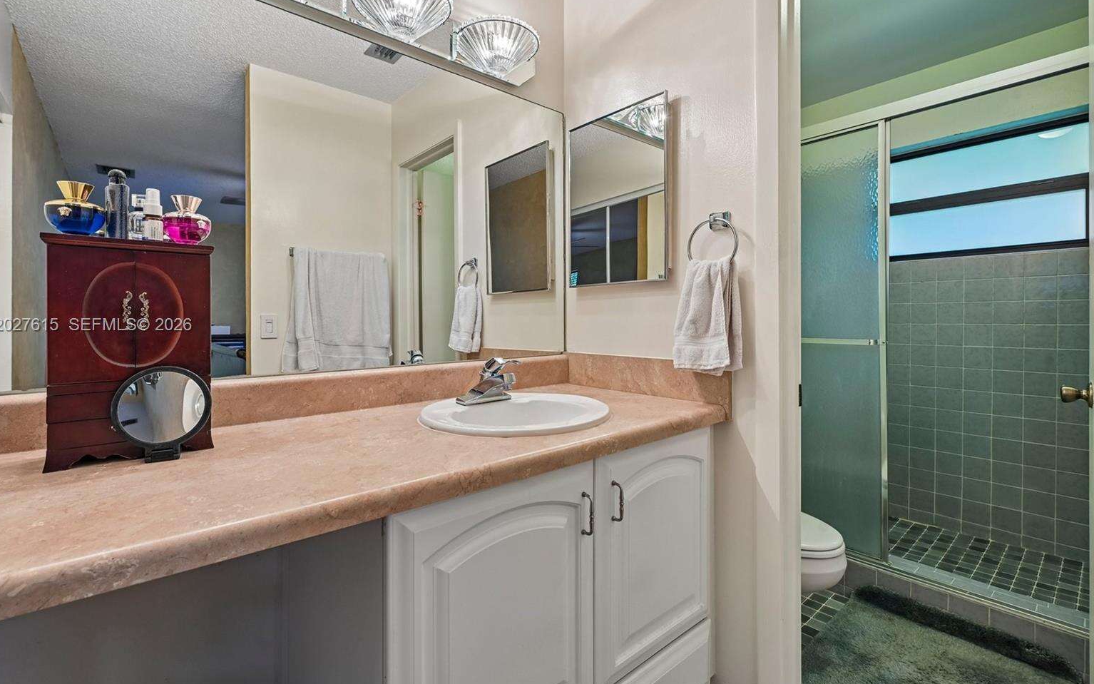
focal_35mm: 17
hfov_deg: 94.4
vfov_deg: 68.0
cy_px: 326
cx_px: 541
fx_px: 507
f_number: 8
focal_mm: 16
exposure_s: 1/15
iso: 280
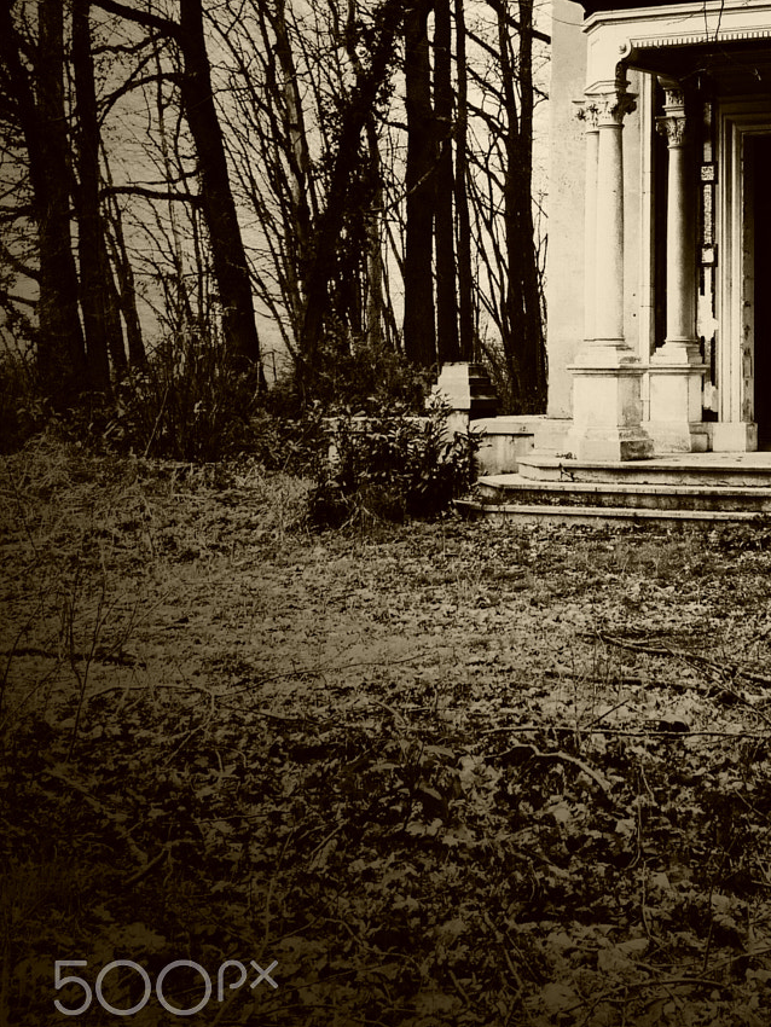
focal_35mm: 64
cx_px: 703
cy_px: 180
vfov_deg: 29.4
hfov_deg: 22.4
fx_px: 1900
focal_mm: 6.2
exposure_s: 1/160
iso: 100
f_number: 4
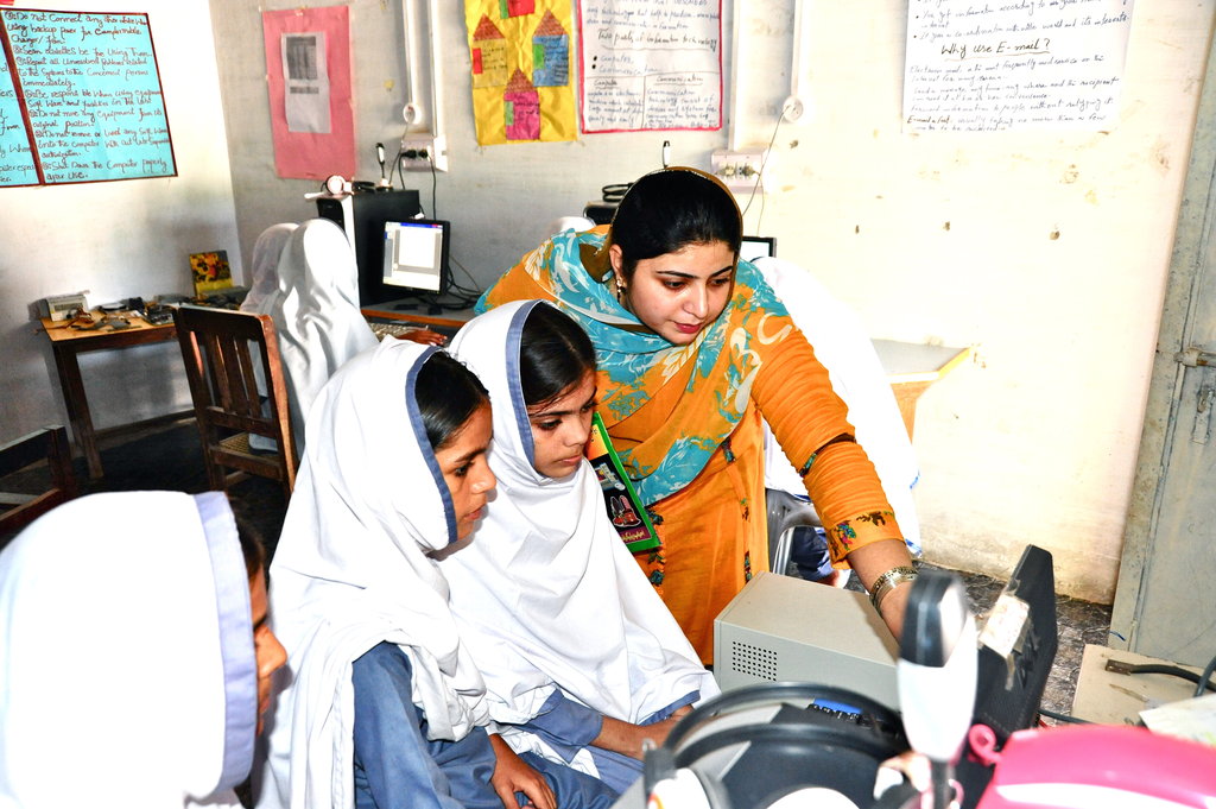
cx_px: 608
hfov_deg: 63.7
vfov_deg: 44.9
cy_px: 404
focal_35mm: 29
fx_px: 979
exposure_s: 1/60
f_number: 7.1
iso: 3200
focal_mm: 29
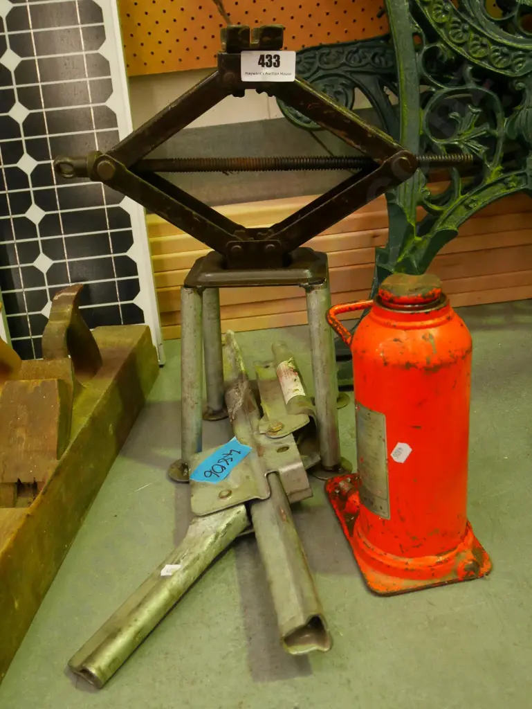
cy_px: 354
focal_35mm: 34
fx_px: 696
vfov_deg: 53.9
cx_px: 266
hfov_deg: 41.8
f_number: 4
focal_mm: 17
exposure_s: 1/250
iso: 3200
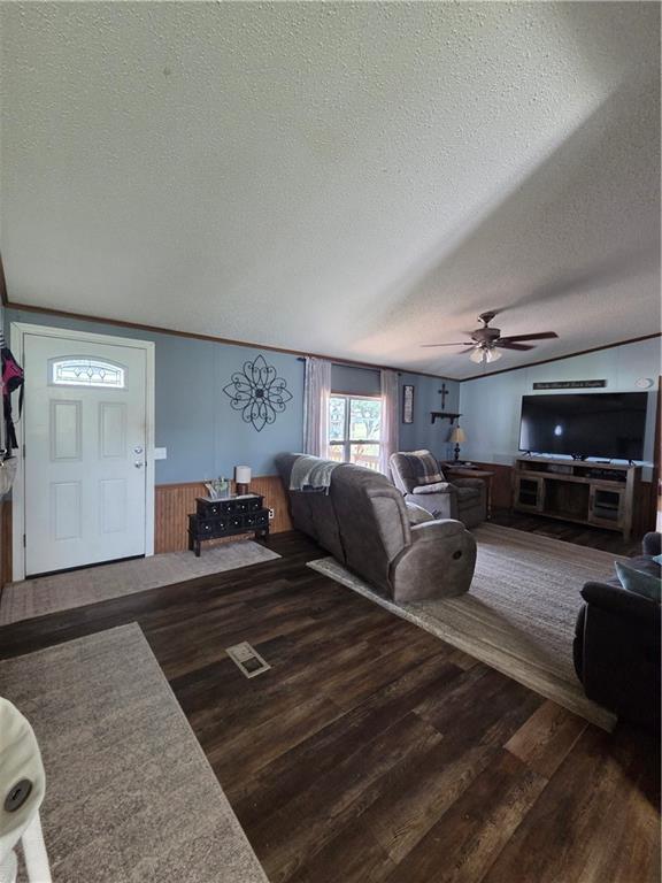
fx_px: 331
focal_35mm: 13
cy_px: 442
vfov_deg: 106.2
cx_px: 331
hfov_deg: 89.9
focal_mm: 2.2
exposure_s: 1/60
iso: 640
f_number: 2.2
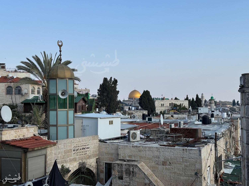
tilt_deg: +1.5
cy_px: 93
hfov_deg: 39.7
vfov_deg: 30.3
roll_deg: +0.6
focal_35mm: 48
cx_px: 124
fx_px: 345
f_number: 1.78
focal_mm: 6.76
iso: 64
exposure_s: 1/3425
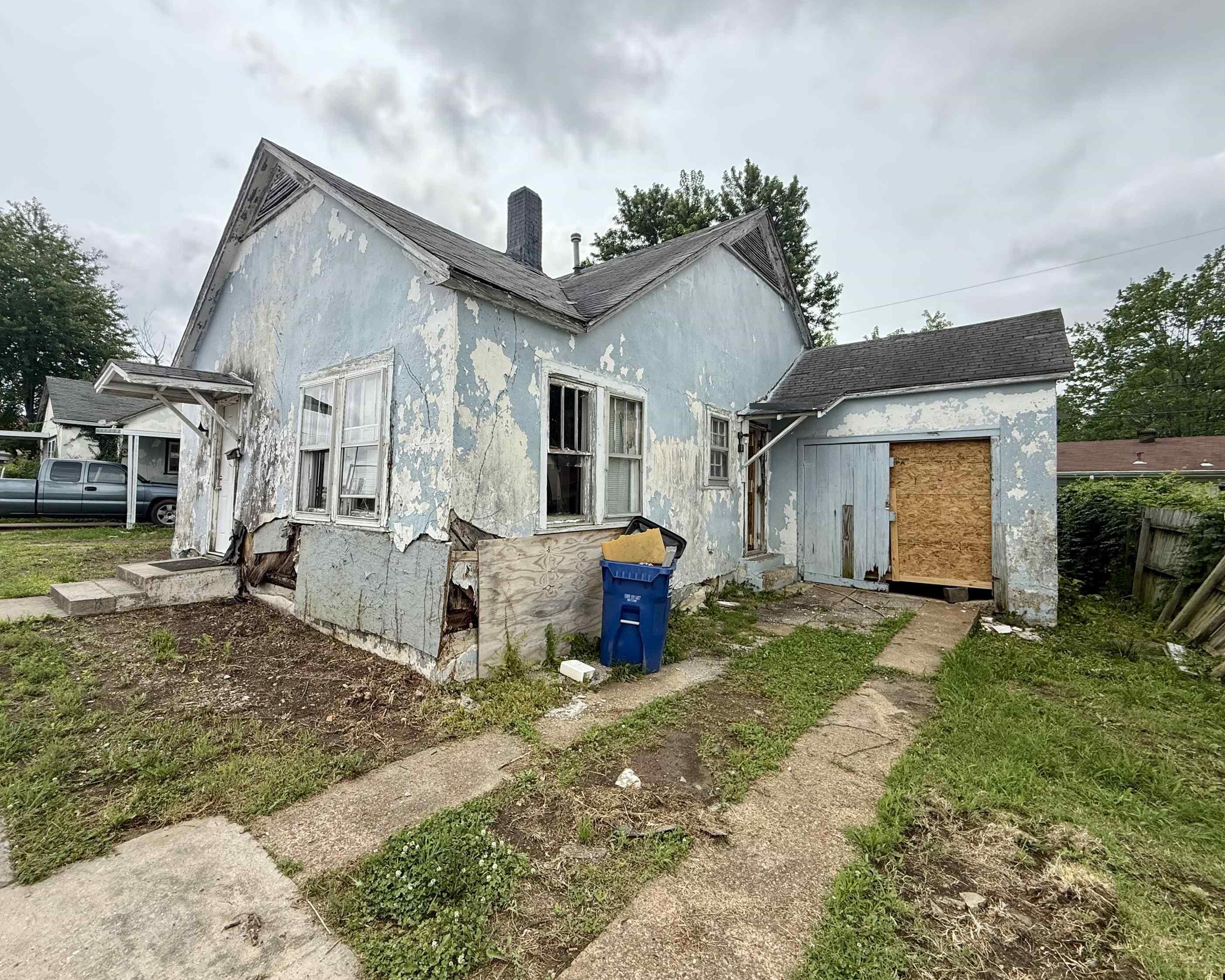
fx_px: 544
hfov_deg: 96.7
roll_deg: -1.5
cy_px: 481
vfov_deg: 84.0
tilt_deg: +1.9
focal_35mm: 15
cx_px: 580
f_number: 2.2
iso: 64
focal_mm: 2.22
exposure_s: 1/1285
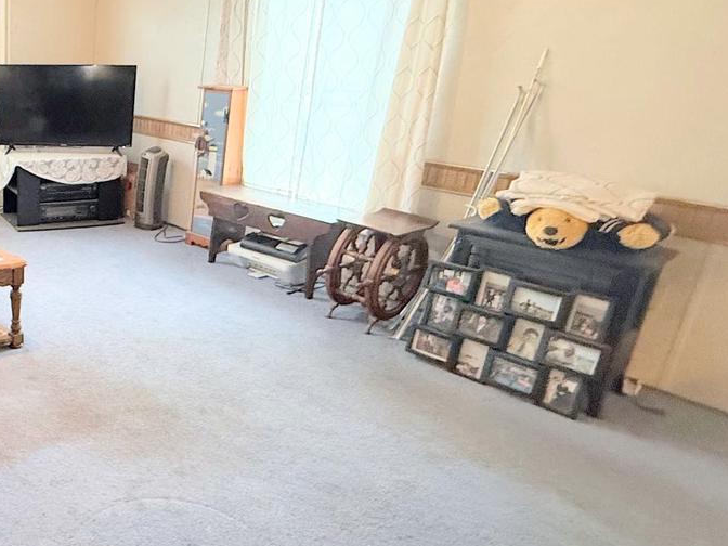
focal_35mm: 30
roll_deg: +0.0
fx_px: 631
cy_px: 246
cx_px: 12
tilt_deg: -18.3
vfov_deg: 46.7
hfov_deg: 49.7
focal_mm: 2.22
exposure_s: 1/60
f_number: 2.2
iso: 640
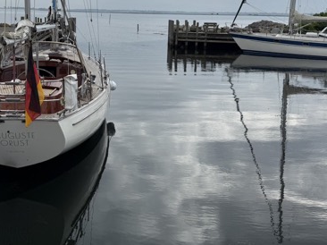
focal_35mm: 42
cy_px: 70
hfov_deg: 44.5
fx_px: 396
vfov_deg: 33.8
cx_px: 127
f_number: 1.78
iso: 80
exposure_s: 1/6173
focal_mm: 6.76
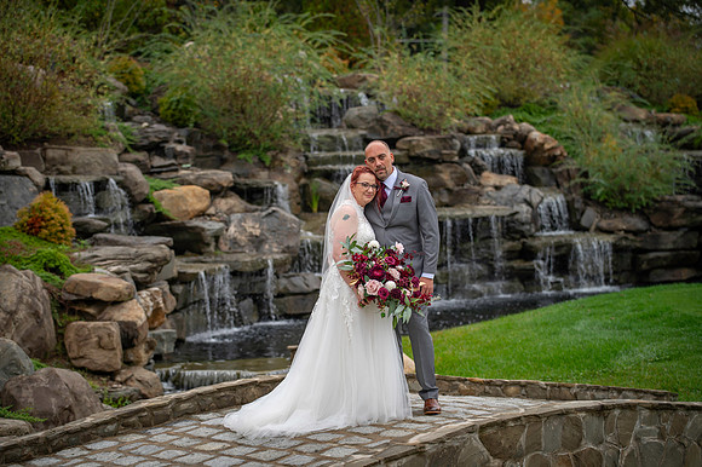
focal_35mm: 92
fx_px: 1793
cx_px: 351
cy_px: 234
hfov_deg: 22.2
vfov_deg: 14.8
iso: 80
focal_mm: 92
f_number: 2.8
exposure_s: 1/125
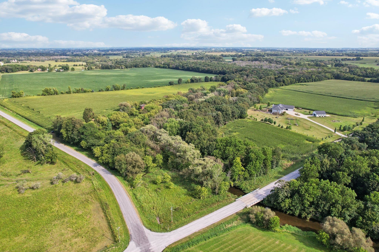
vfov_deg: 57.2
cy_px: 126
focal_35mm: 22
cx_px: 190
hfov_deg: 78.6
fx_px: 232
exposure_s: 1/1500
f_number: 2.8
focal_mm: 8.4
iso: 120
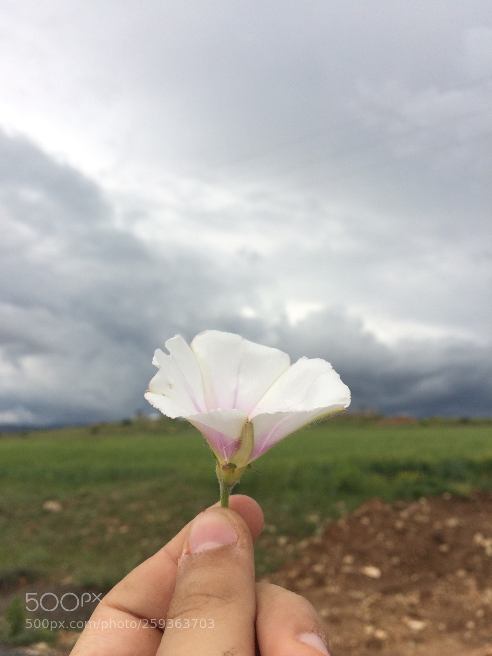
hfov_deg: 48.2
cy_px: 328
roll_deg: +0.0
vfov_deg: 61.7
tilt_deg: +13.4
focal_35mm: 29
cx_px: 246
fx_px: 550
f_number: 2.2
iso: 32
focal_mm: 4.15
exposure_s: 1/1282
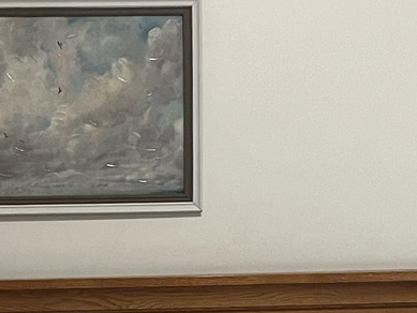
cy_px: 330
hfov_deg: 14.3
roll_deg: +1.3
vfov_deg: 10.7
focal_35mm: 137
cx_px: 69
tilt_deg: -5.2
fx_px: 1651
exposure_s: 1/60
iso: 125
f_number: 1.6
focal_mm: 5.1
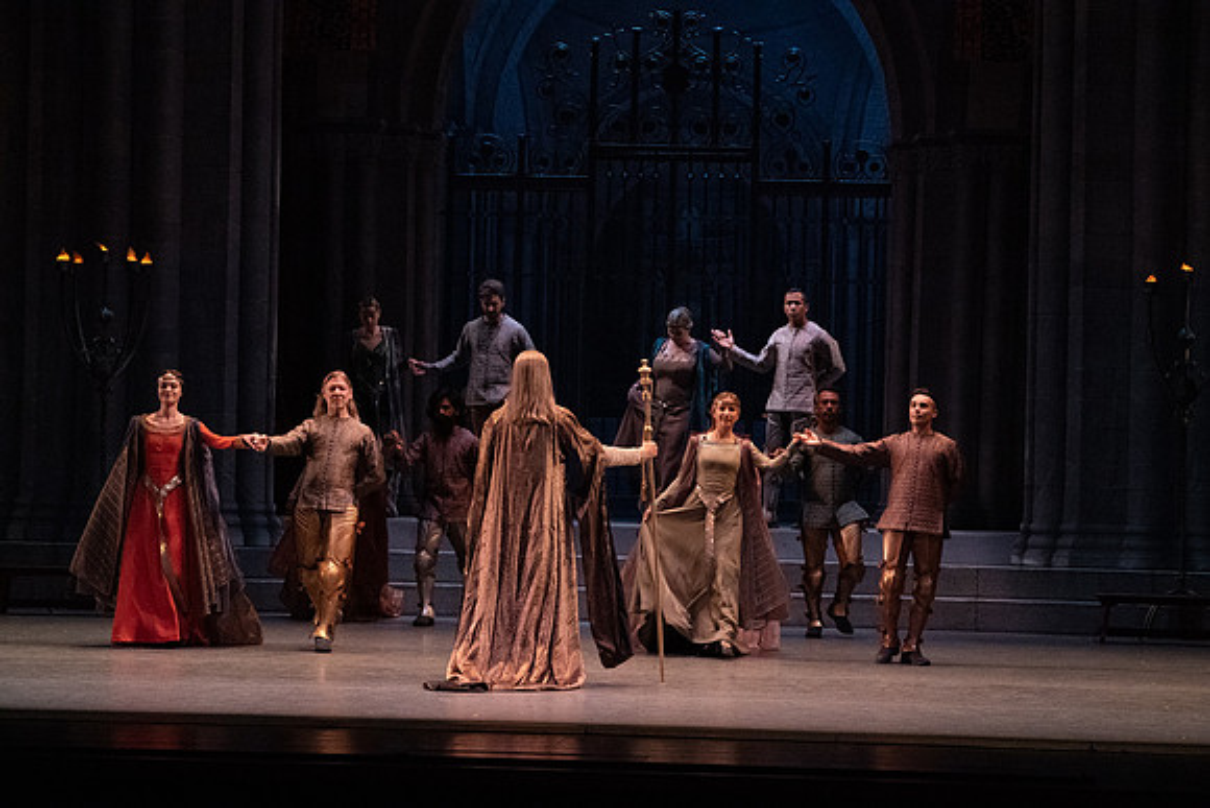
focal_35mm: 123
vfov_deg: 11.2
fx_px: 4135
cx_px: 605
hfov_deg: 16.6
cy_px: 404
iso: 20000
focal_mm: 123
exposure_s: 1/320
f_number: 9
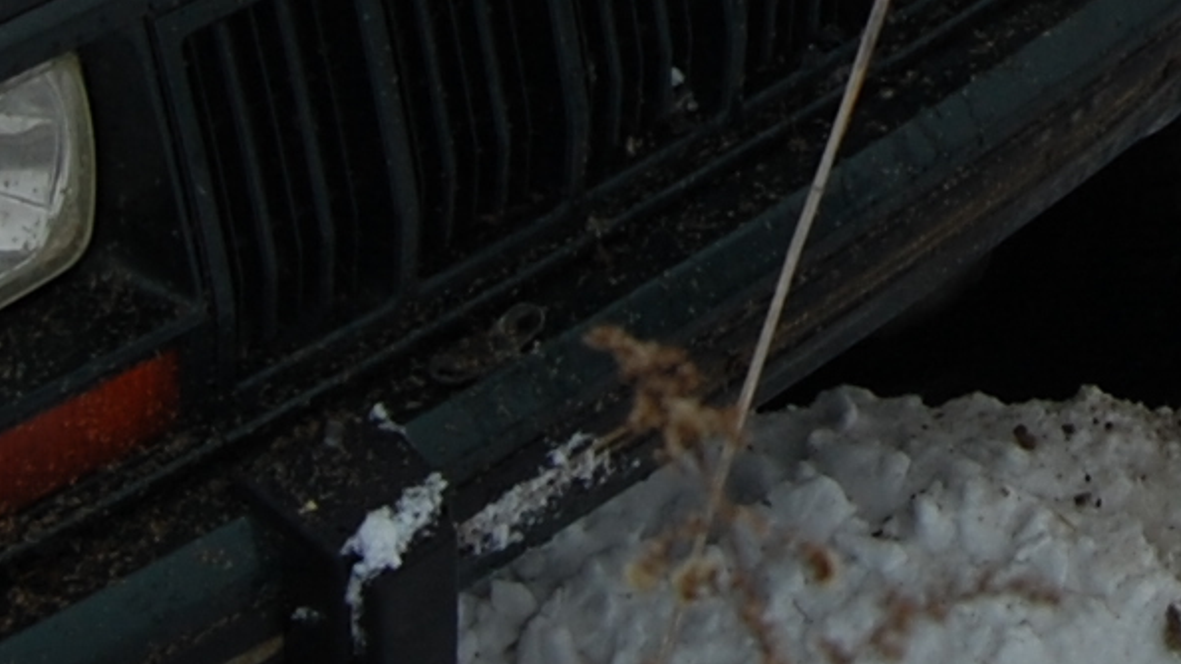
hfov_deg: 14.4
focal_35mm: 143
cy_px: -565
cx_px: 1571
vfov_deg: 8.2
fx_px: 4478
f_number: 8
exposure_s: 1/250
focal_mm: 18
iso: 200
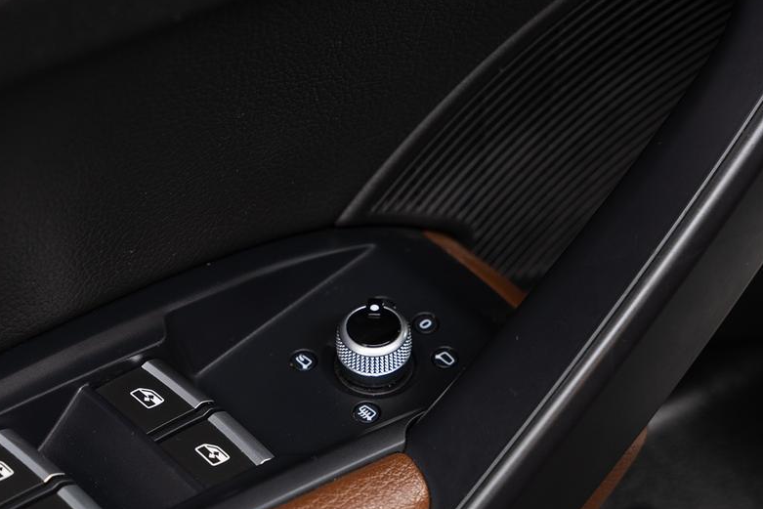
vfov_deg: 10.6
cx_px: 162
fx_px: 2734
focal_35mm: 129
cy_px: 410
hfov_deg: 15.8
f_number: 5.6
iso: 100
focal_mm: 70
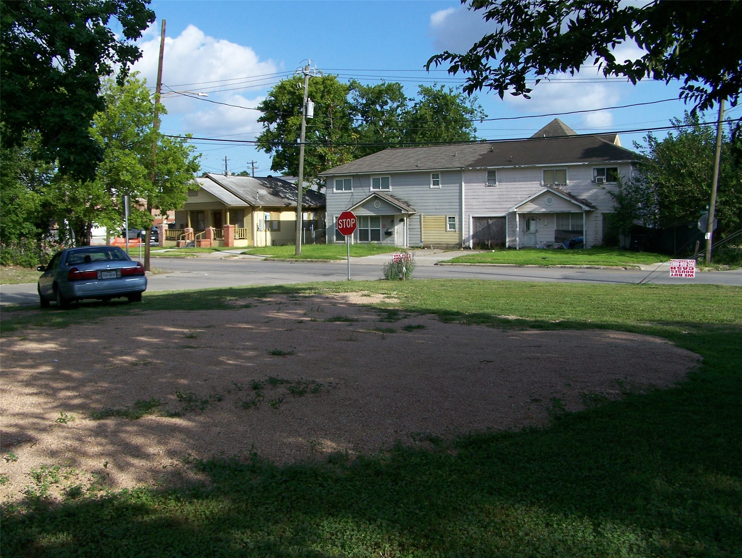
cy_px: 279
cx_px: 371
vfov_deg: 37.8
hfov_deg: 49.0
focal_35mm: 38
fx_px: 815
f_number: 4
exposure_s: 1/500
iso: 80
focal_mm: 6.3
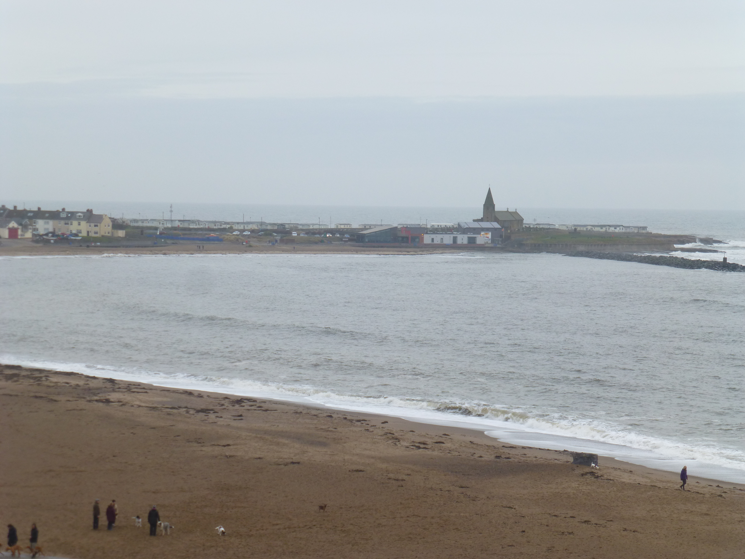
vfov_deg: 15.4
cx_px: 372
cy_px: 280
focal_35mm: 96
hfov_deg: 20.4
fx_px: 2066
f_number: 5.3
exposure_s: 1/50
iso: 100
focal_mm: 17.1
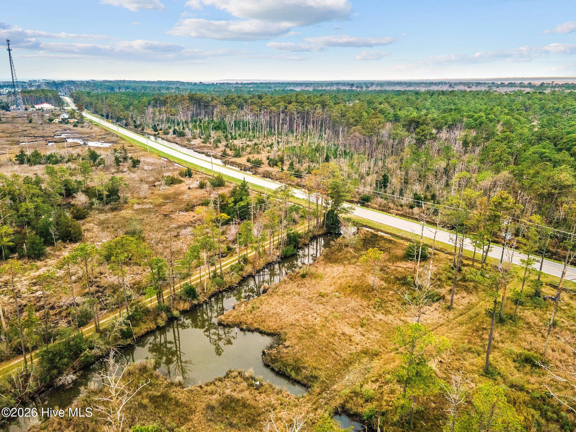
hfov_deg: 71.6
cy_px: 216
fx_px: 399
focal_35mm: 24
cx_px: 288
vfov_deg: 56.8
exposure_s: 1/250
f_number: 2.8
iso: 100
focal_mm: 4.5
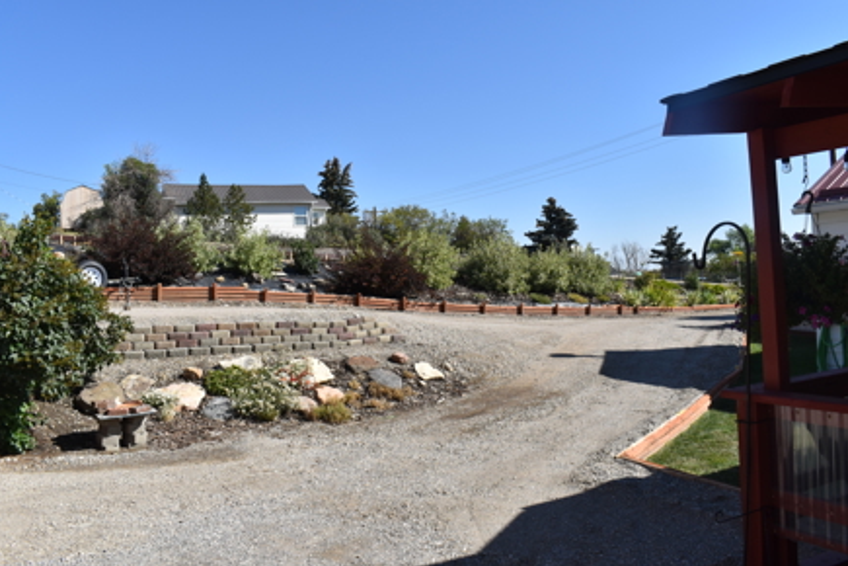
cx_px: 425
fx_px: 730
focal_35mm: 31
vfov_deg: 42.3
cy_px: 289
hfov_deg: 60.3
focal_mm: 20
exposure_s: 1/400
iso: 200
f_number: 10
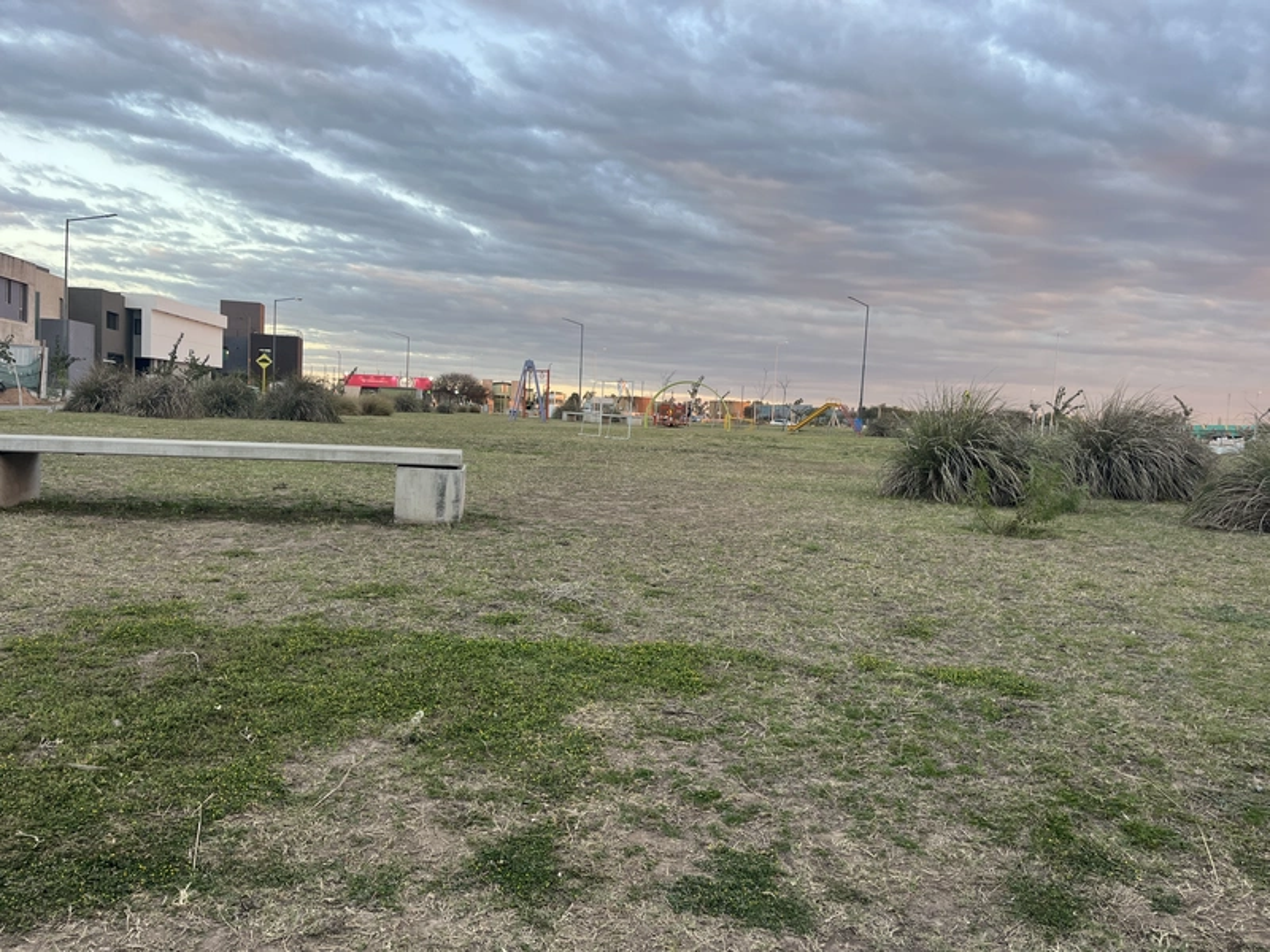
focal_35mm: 26
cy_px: 476
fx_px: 954
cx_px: 635
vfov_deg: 53.1
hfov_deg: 67.3
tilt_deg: -3.9
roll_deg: -2.5
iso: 64
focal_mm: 5.1
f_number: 1.6
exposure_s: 1/121
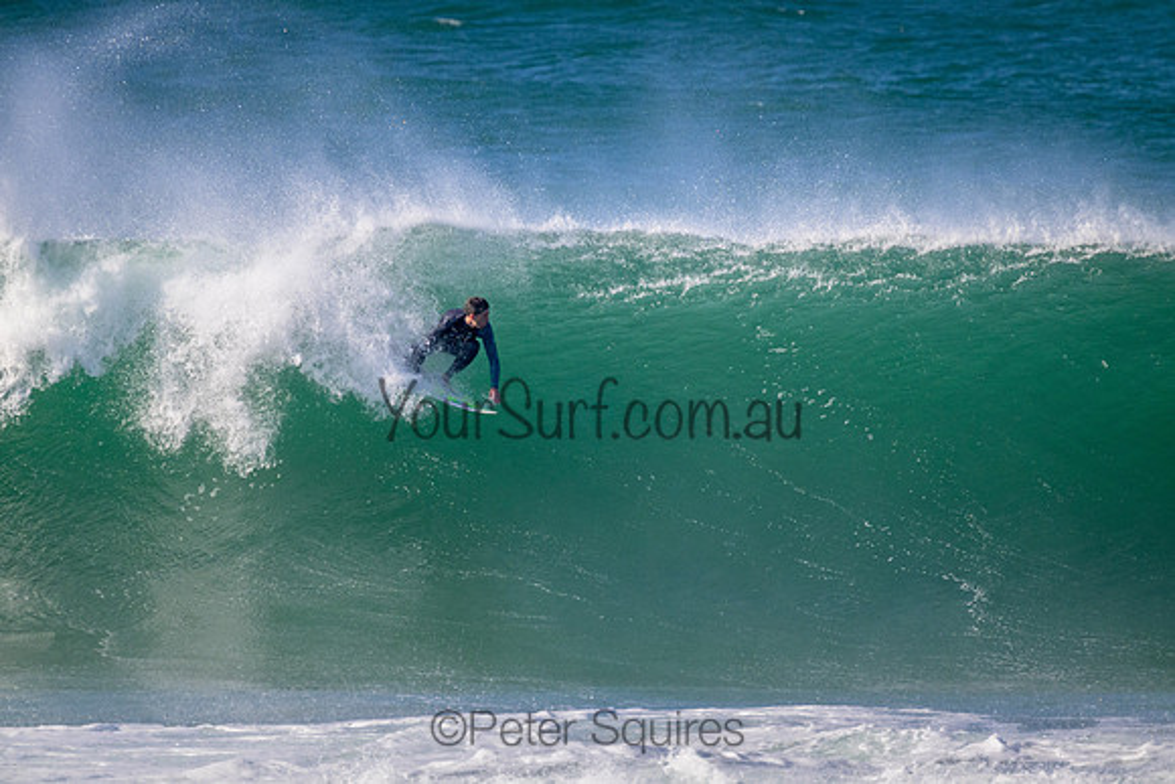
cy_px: 392
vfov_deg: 1.7
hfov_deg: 2.6
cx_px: 588
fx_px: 26116
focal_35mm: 800
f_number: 11
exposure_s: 1/2000
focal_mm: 800
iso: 2200
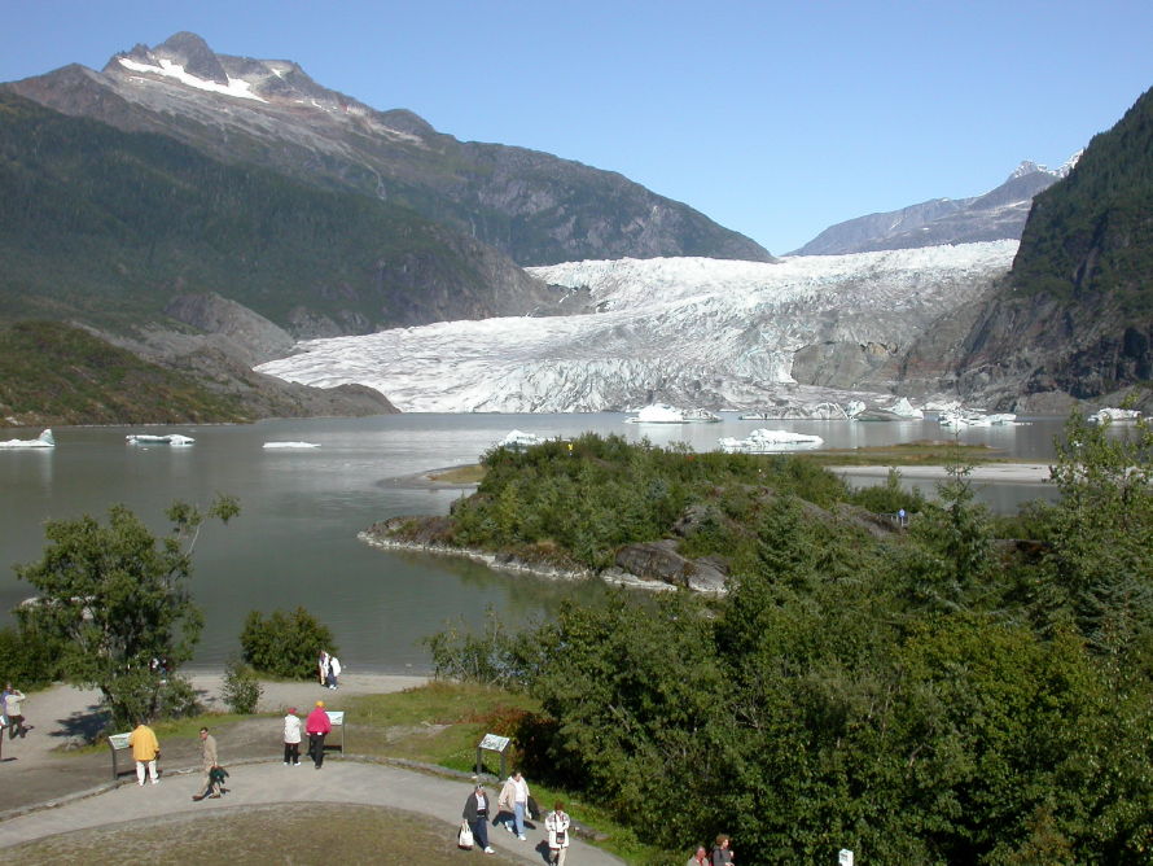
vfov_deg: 32.2
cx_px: 576
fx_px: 1499
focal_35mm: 45
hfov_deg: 42.1
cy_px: 433
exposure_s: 1/392
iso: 100
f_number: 7.9
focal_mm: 9.5
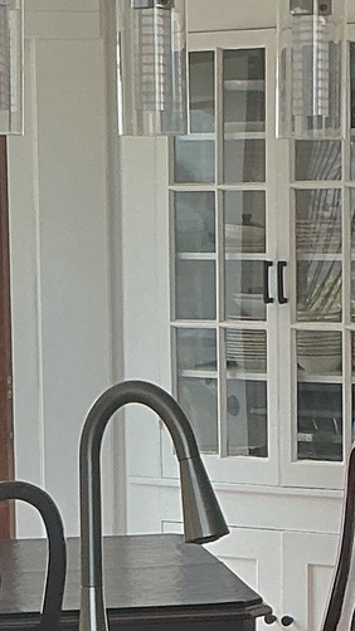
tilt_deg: -9.8
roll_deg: -0.4
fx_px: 2429
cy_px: 576
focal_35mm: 145
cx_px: 303
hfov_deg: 8.3
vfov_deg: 14.7
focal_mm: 3
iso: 40
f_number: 1.8
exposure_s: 1/120
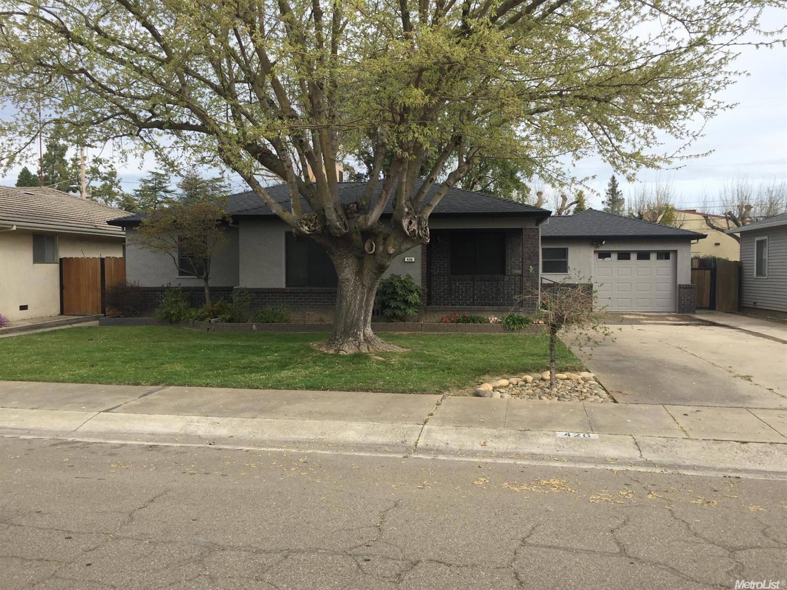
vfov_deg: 48.2
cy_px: 295
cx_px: 394
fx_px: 659
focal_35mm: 29
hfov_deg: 61.7
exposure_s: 1/920
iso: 32
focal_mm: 4.15
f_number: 2.2
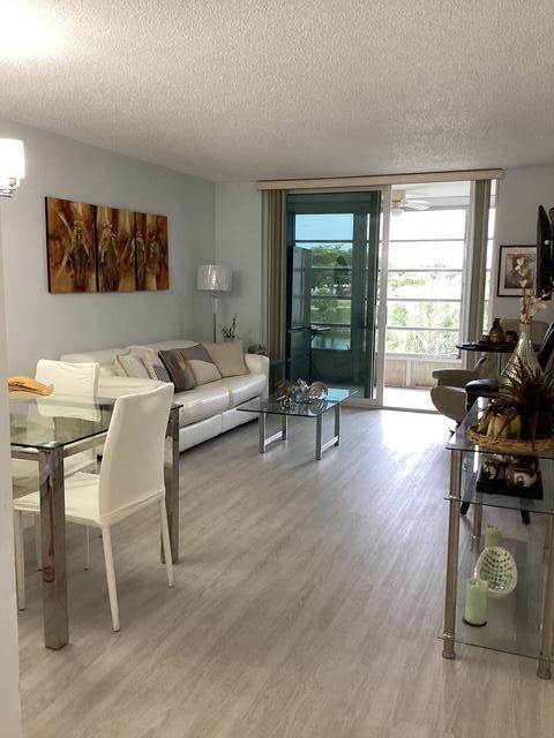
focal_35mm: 31
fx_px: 662
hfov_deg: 45.4
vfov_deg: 58.4
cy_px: 369
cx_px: 277
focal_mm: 3.3
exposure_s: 1/60
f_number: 2.4
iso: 160
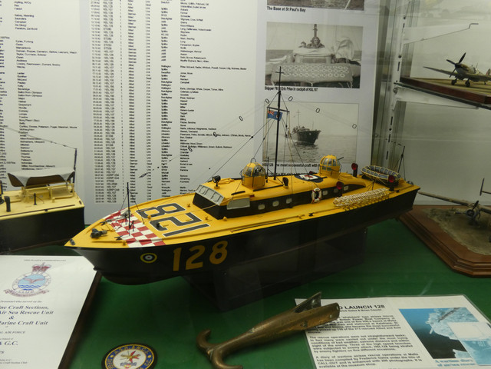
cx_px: 246
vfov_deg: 44.2
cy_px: 184
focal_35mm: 32
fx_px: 454
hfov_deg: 56.8
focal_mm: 5.8
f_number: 3.4
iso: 250
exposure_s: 1/80
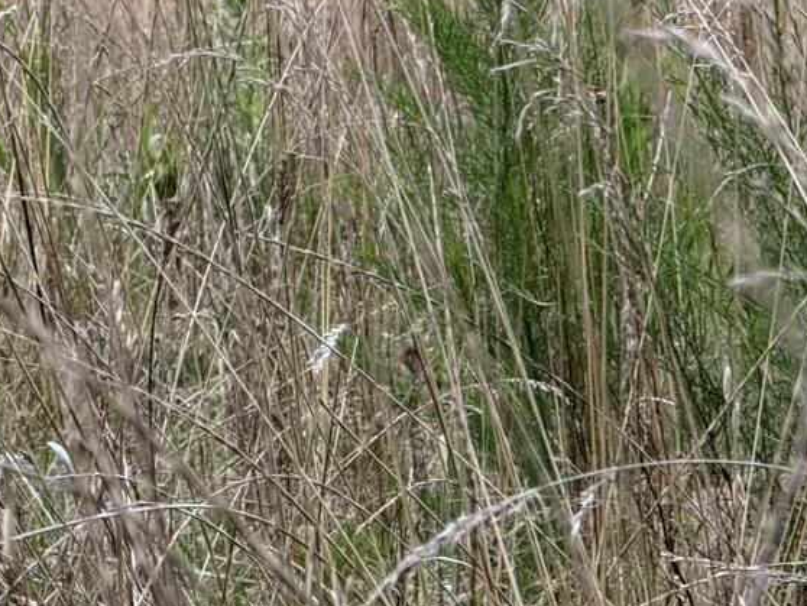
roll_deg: +3.6
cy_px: -12
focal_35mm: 367
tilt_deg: -1.0
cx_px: -482
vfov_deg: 4.0
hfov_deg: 5.3
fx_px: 8560
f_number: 2.8
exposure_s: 1/468
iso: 50
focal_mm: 16.89
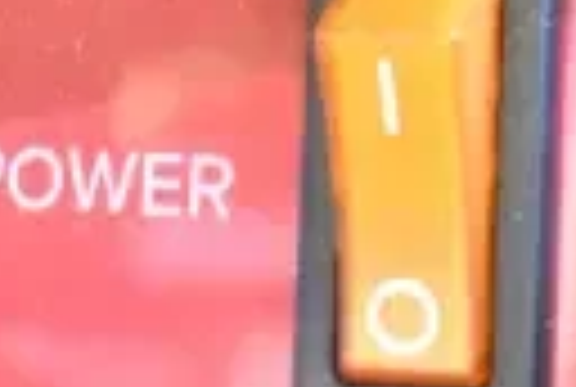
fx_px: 2742
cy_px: -425
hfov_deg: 11.7
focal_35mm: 171
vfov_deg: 7.7
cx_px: 706
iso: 6400
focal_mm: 24
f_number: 4.5
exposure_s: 1/80
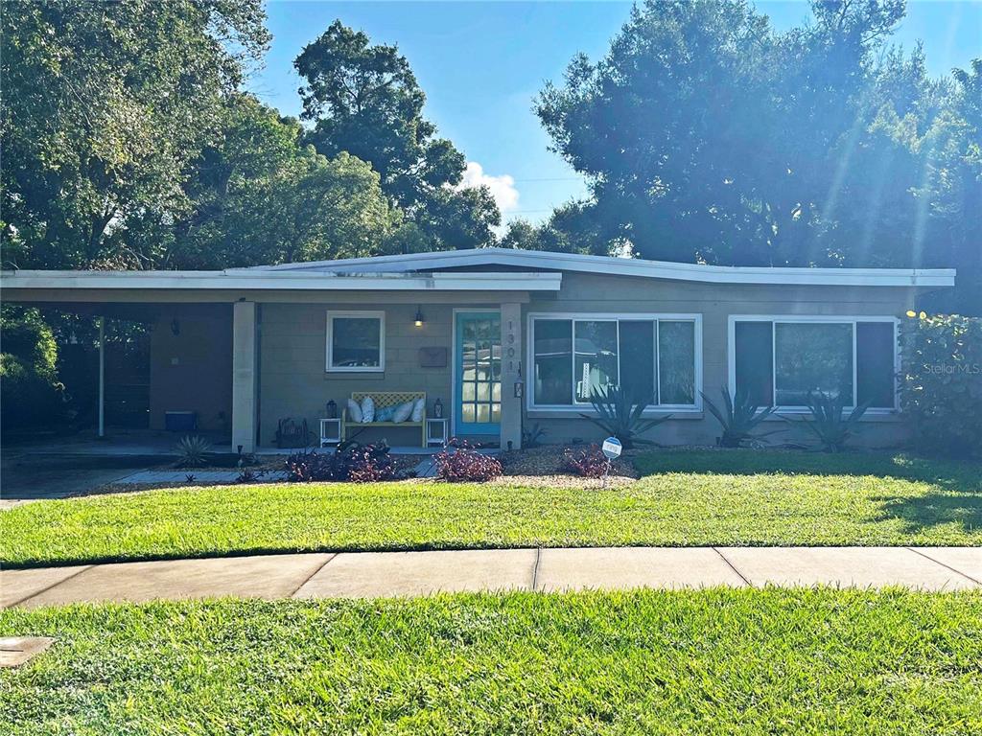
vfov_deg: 53.1
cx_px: 491
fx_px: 738
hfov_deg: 67.3
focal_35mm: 26
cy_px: 368
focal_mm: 5.1
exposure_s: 1/4651
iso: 50
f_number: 1.6
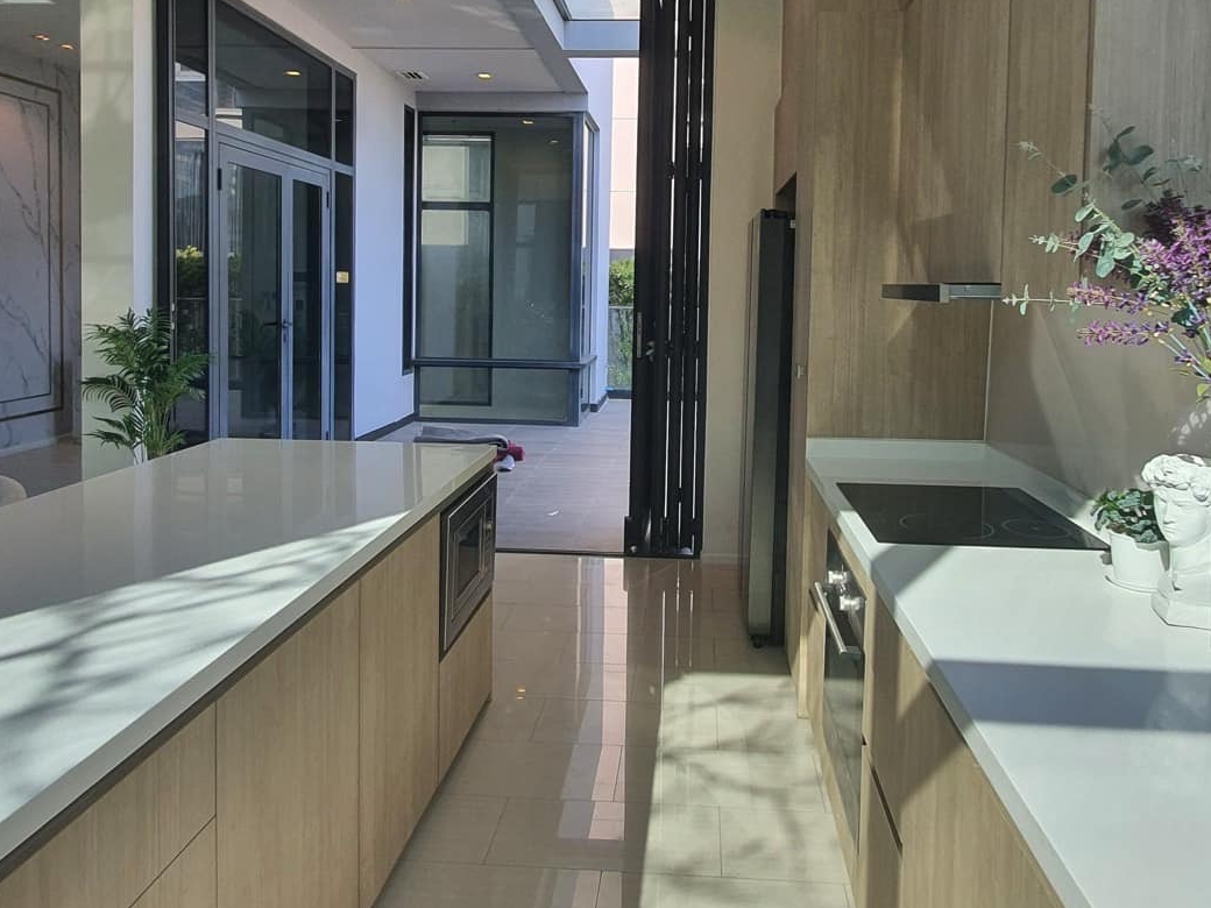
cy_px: 319
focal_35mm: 24
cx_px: 656
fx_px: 840
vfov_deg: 55.9
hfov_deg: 71.5
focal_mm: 1.8
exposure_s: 1/138
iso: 50
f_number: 2.2
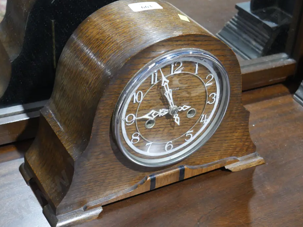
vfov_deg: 22.6
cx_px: 148
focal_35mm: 65
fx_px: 569
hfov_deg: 29.8
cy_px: 115
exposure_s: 1/60
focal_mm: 29
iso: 2000
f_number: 5.4
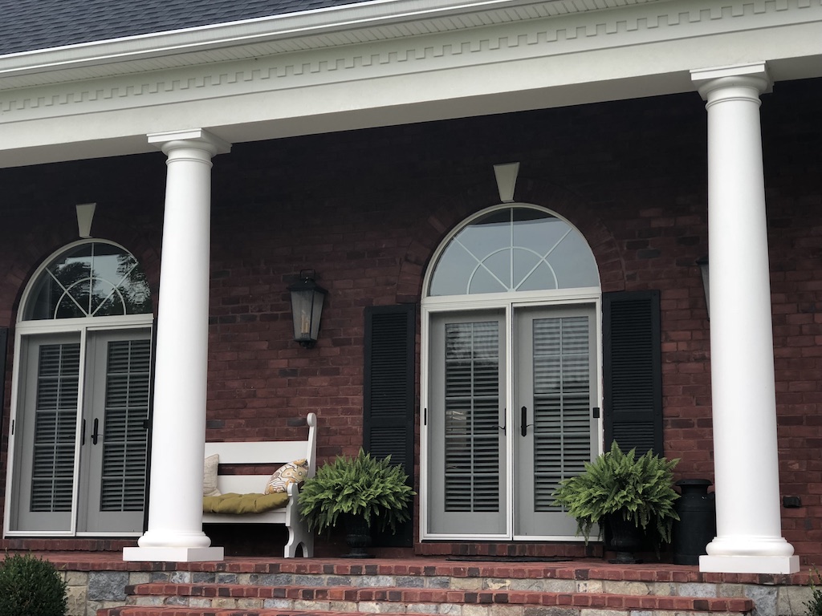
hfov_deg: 33.8
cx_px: 411
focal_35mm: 57
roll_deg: -0.4
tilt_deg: +8.7
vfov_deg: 25.7
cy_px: 308
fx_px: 1354
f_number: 2.8
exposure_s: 1/60
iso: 32
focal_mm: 6.6
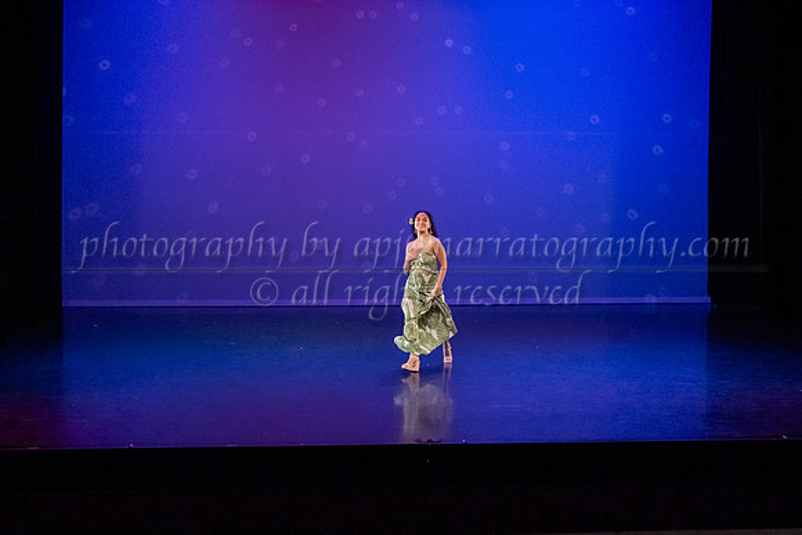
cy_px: 241
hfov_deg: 35.2
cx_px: 435
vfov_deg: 23.9
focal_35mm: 57
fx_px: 1262
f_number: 5.6
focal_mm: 44
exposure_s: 1/400
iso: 4000
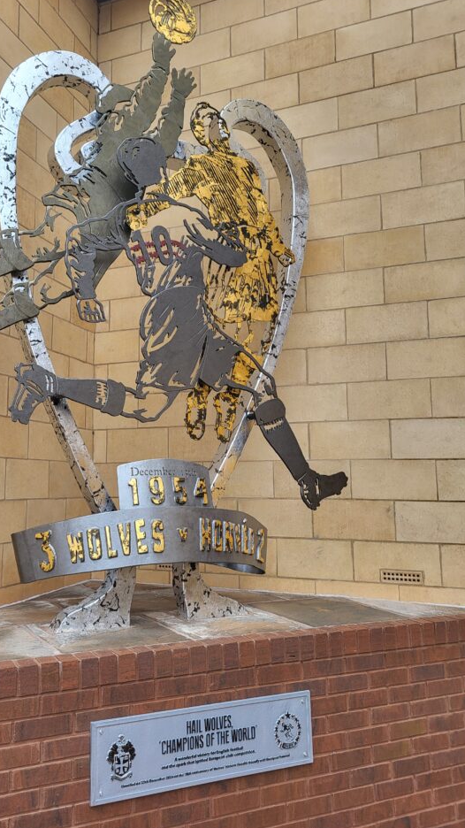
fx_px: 680
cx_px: 148
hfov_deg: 37.3
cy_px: 388
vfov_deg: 62.6
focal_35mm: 31
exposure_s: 1/100
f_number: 1.8
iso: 50
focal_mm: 5.4
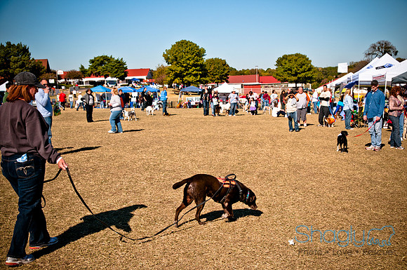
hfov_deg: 42.4
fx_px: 525
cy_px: 135
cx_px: 204
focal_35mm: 46
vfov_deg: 28.9
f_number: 5
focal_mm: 31
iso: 200
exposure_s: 1/2000
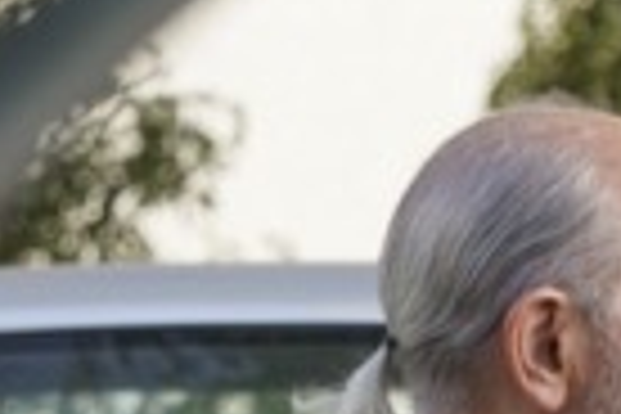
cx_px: 1071
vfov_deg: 3.8
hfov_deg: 5.7
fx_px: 6141
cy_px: 718
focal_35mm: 356
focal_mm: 98
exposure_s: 1/250
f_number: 5
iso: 200
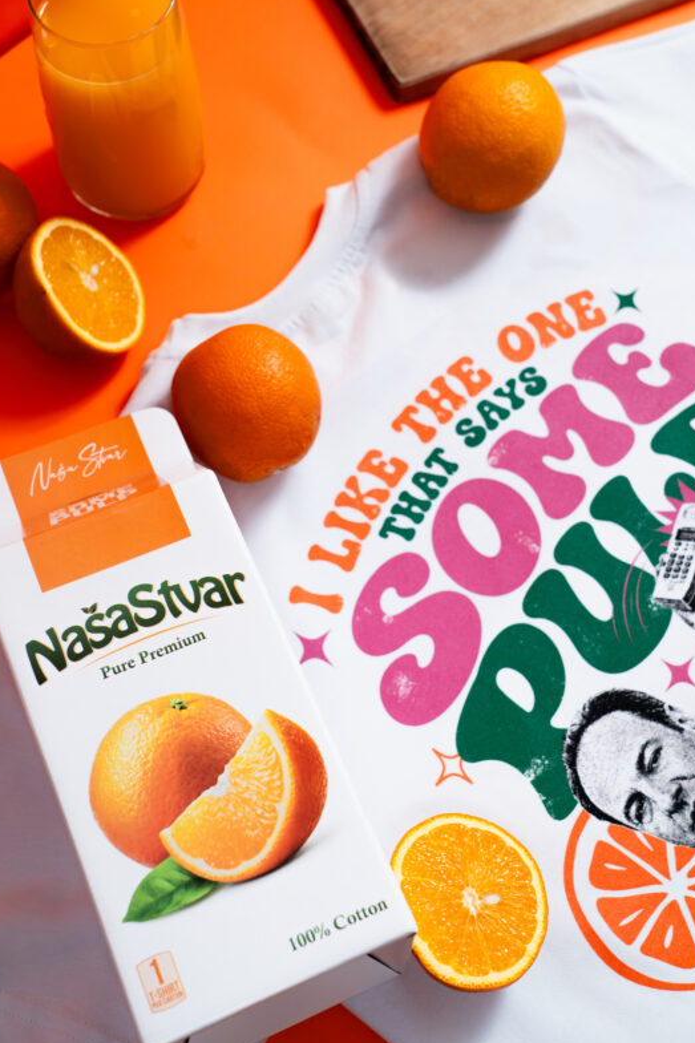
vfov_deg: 41.9
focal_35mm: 47
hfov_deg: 28.6
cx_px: 356
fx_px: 1362
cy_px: 500
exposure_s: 1/160
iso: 640
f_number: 6.3
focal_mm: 41
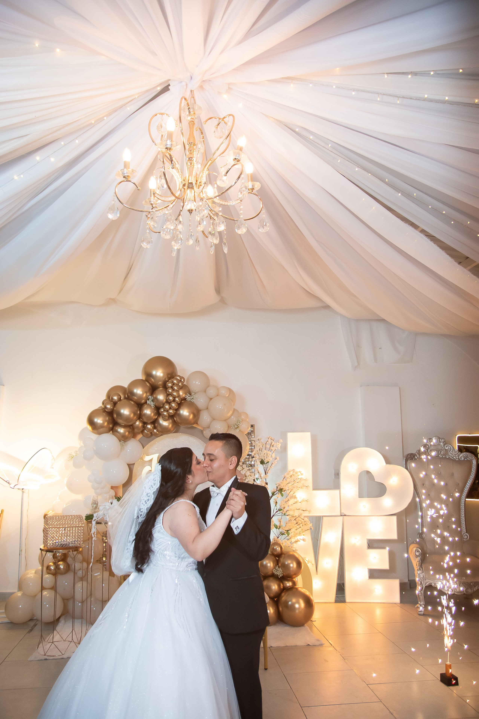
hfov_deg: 50.4
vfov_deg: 70.4
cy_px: 360
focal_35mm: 26
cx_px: 240
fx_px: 509
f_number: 3.2
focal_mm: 17
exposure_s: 1/250
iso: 800
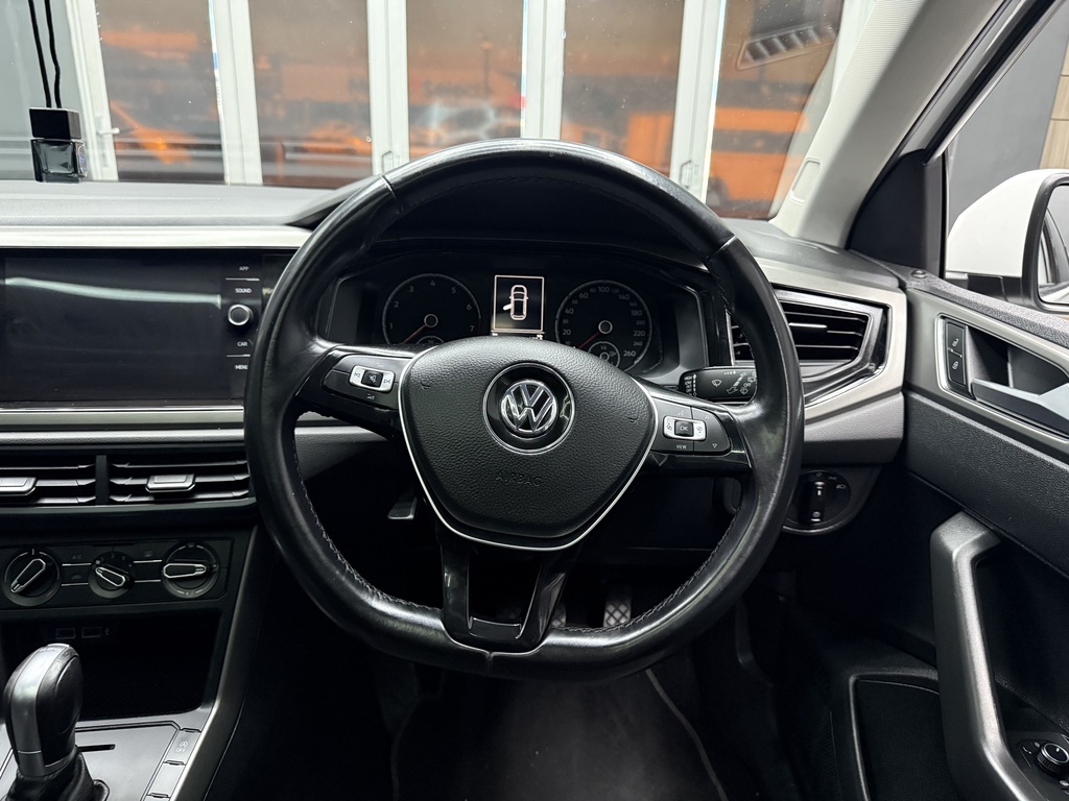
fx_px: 741
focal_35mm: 24
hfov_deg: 71.6
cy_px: 400
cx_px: 534
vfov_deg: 56.8
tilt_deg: -17.9
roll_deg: -1.9
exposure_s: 1/46
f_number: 1.78
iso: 800
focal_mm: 6.76
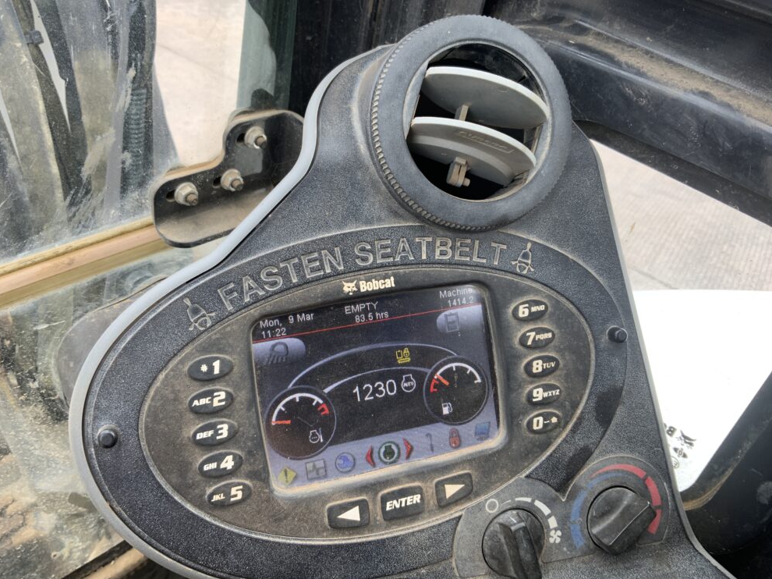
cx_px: 384
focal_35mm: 30
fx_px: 669
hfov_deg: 60.0
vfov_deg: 46.8
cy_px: 287
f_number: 1.8
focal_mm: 3
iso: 20
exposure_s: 1/122
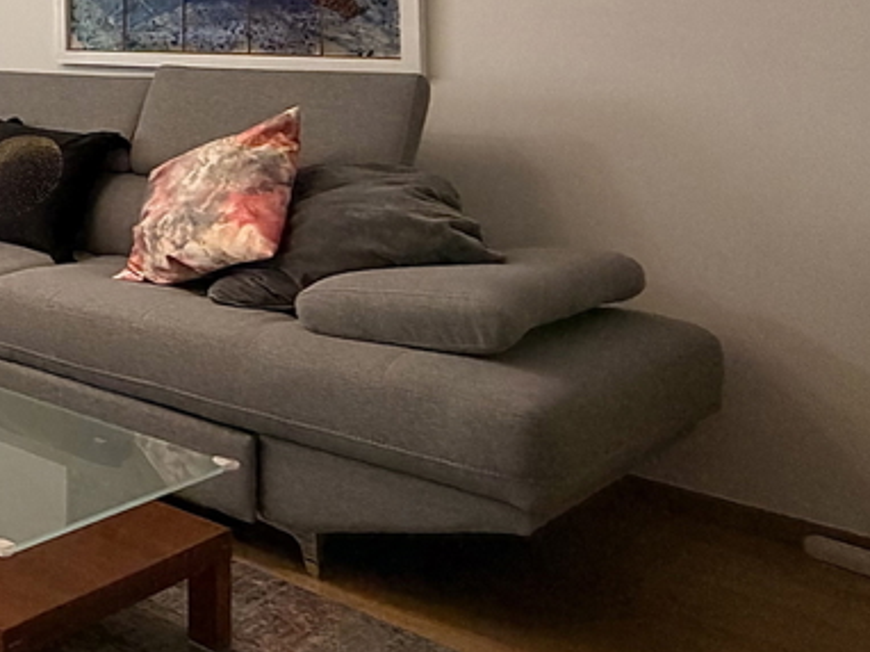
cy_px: -25
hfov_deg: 29.3
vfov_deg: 30.2
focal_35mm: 44
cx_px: -392
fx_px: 1105
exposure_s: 1/100
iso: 250
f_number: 2.2
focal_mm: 2.22
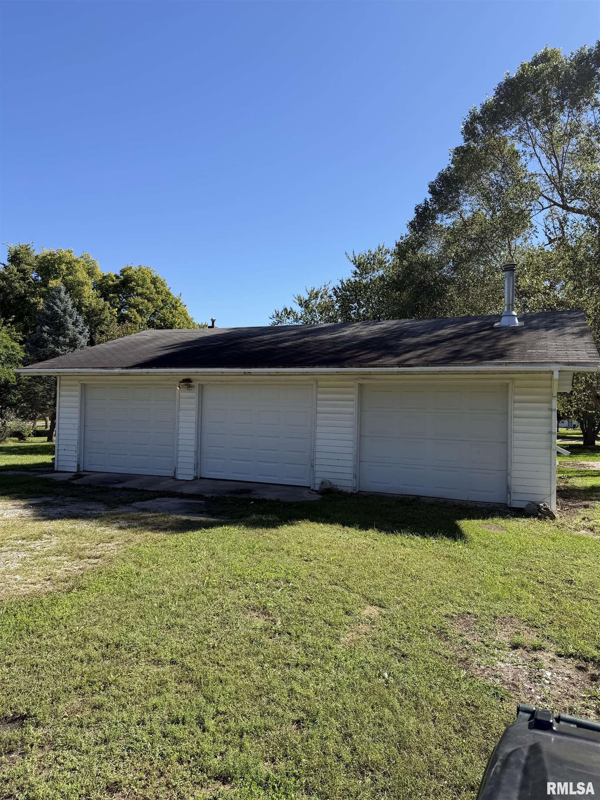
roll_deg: +0.3
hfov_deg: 56.8
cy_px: 400
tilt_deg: +1.1
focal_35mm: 24
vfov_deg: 71.6
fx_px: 555
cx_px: 300
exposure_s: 1/3145
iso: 80
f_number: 1.78
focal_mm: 6.76
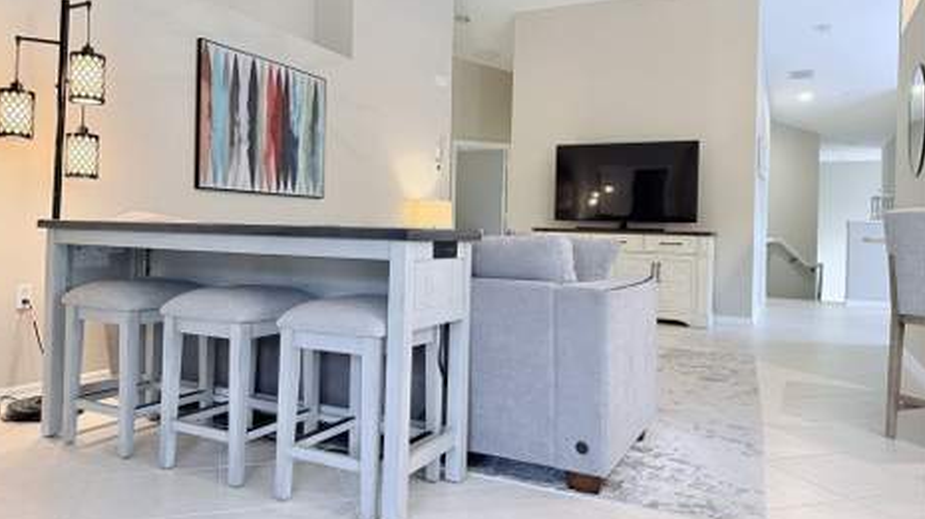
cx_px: 452
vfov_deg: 42.7
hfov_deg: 69.9
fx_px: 662
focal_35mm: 27
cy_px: 221
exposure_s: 1/60
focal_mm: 6.76
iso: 250
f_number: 1.78
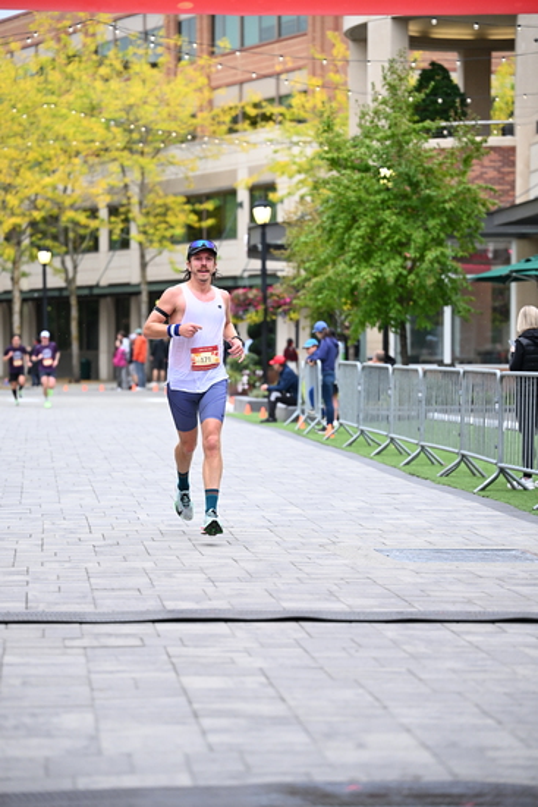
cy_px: 404
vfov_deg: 20.6
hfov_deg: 13.8
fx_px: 2218
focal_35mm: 99
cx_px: 269
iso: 1250
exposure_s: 1/1250
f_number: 2.8
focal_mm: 99
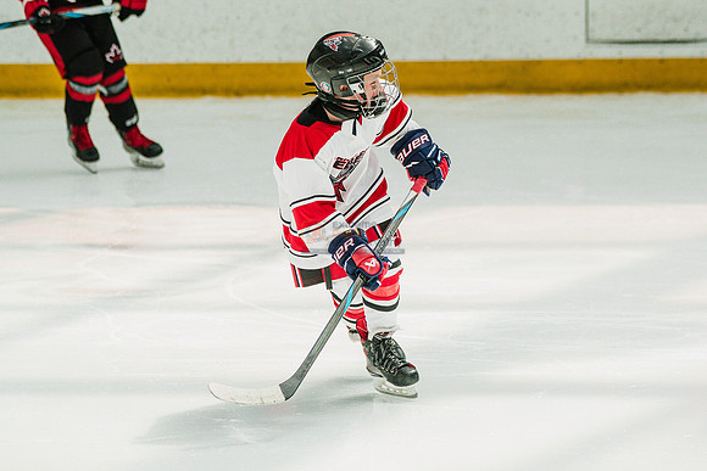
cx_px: 395
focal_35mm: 265
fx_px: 5208
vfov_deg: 5.2
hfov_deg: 7.8
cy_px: 247
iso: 1600
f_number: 4
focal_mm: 176
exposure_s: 1/2500
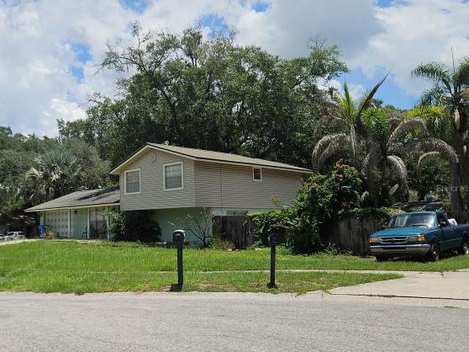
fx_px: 447
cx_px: 140
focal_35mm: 33
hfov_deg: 53.8
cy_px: 188
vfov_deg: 42.9
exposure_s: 1/3483
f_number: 1.8
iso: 25
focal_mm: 5.4
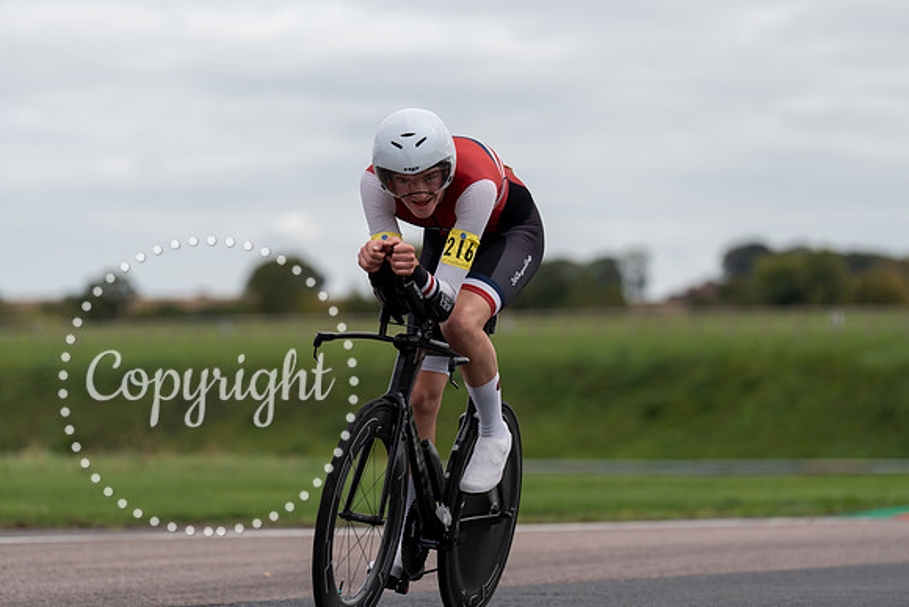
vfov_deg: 7.5
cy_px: 304
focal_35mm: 182
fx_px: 4596
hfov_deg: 11.3
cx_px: 454
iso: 125
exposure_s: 1/1000
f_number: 3.5
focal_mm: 182
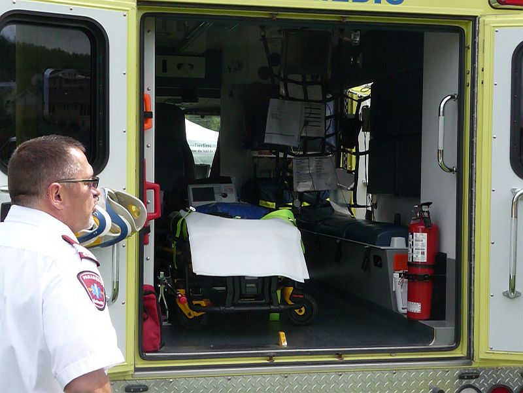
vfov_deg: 23.7
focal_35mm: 62
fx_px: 937
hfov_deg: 31.2
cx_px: 262
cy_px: 196
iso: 500
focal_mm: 10.5
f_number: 10
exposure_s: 1/400
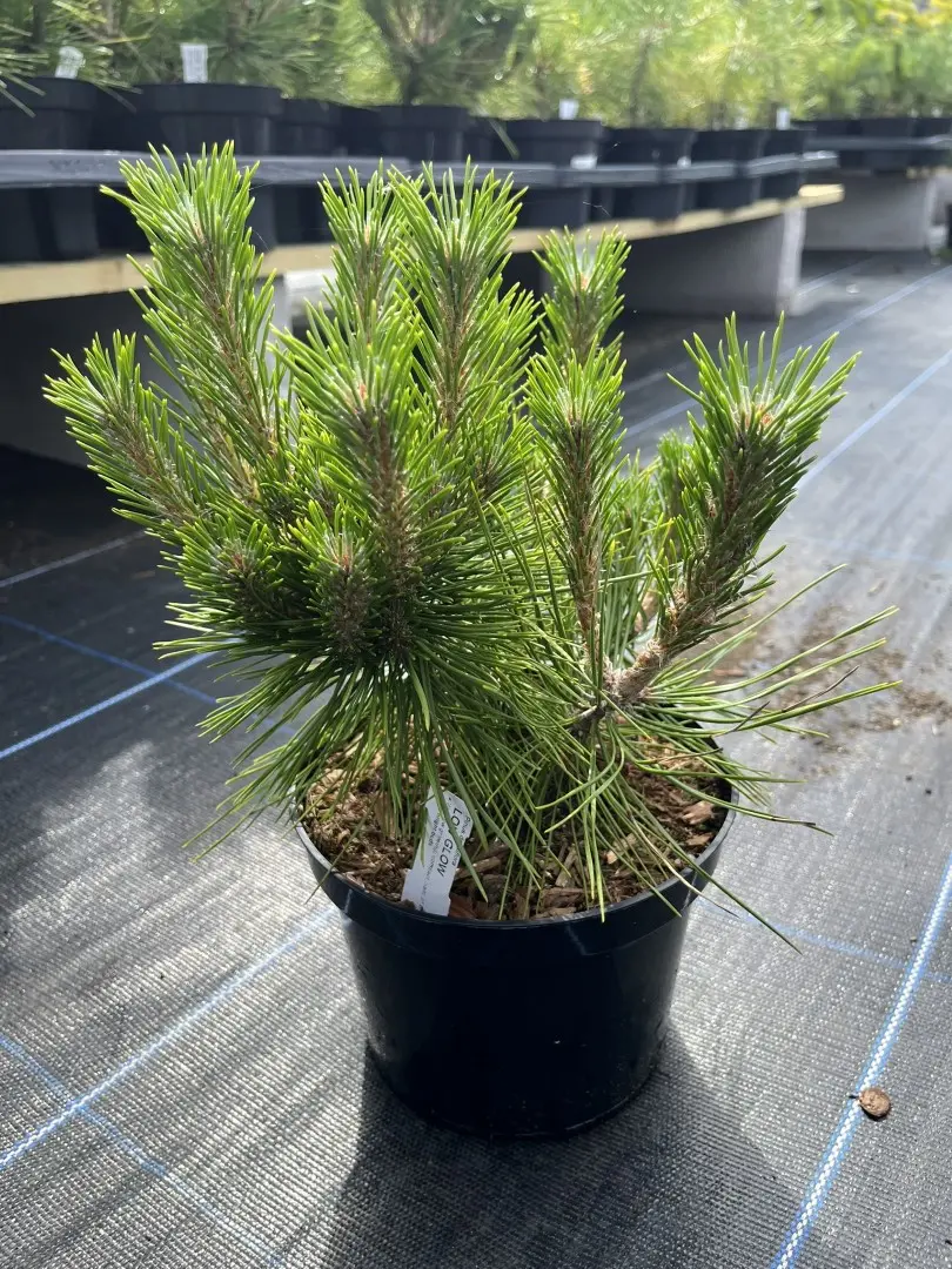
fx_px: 953
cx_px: 476
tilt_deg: -28.2
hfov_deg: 53.1
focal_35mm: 26
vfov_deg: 67.3
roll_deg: +0.8
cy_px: 634
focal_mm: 5.1
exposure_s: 1/1018
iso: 50
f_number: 1.6
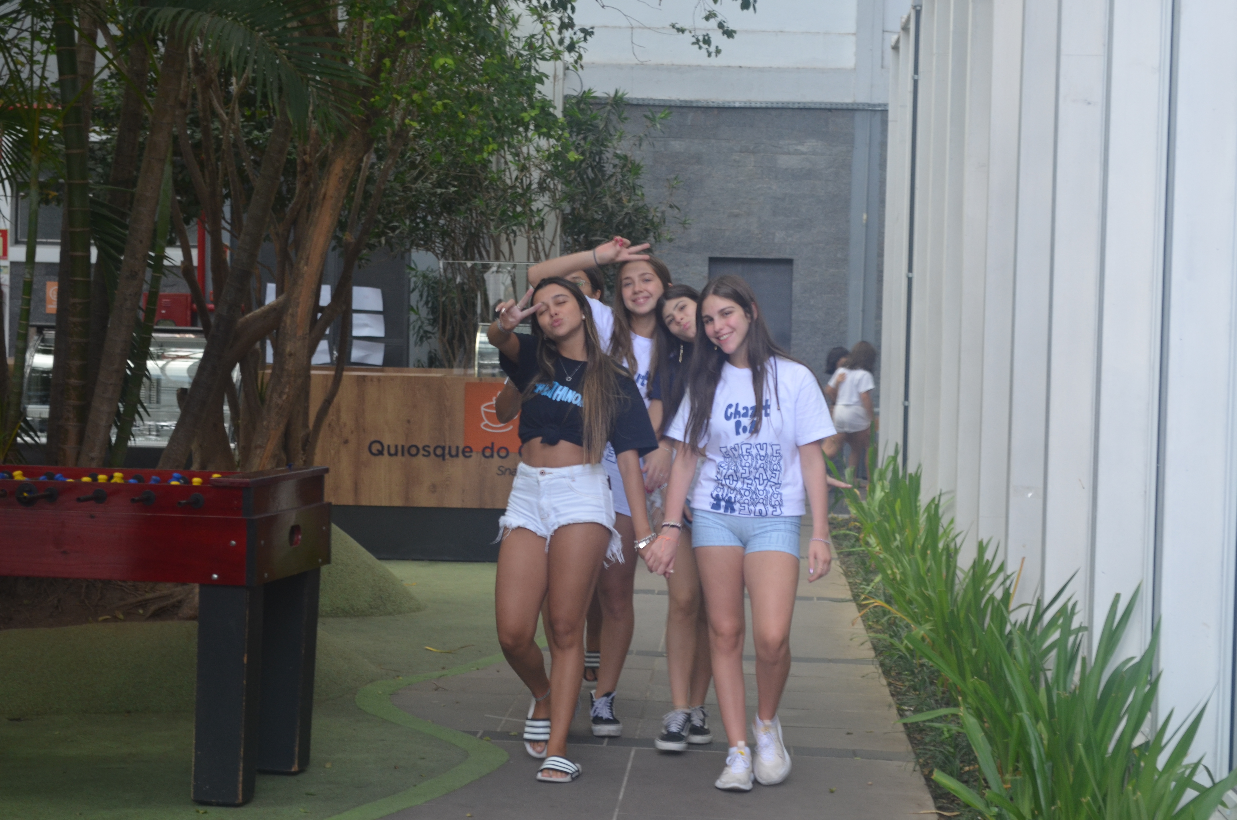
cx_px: 618
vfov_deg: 16.5
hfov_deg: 24.7
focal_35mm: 82
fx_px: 2829
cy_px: 410
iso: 450
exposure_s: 1/60
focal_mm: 55
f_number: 5.6
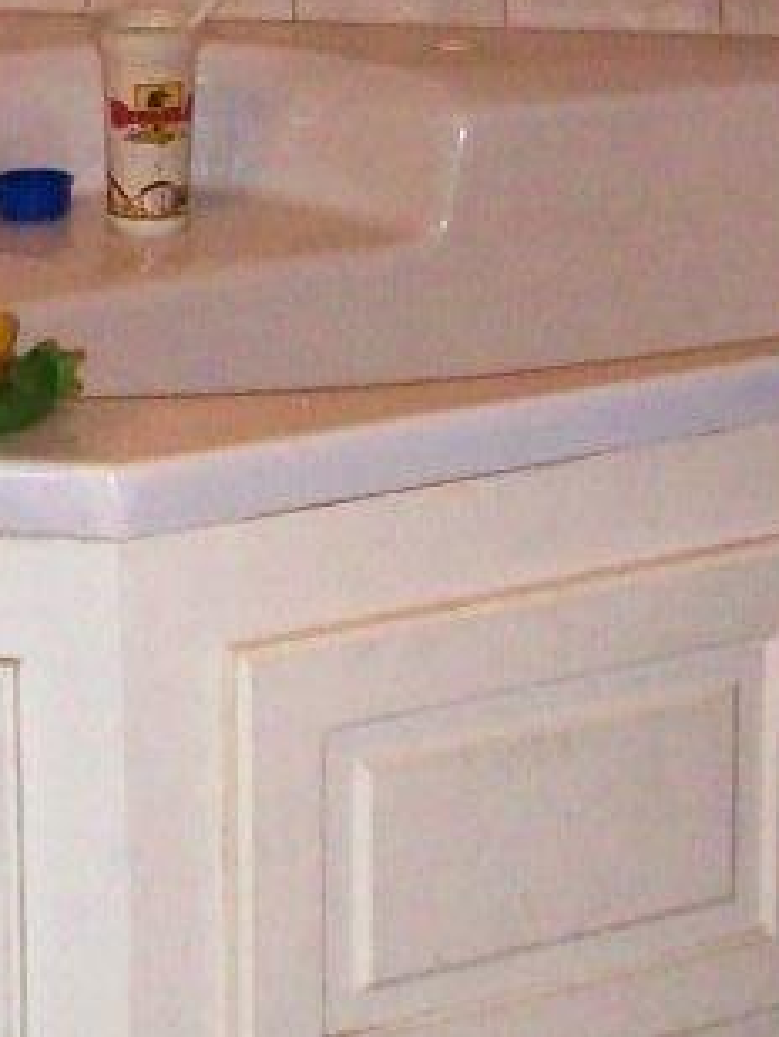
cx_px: -248
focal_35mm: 149
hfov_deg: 9.8
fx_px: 4468
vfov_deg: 13.0
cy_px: -128
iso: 200
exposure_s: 1/64
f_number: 2.7
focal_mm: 6
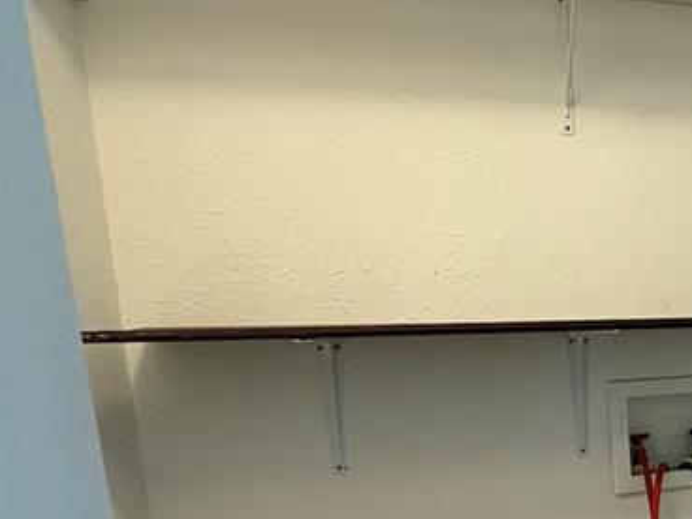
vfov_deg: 35.3
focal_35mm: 39
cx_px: 750
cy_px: 434
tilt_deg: -8.7
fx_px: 780
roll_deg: +1.3
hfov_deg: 39.6
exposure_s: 1/60
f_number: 2.2
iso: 500
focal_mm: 2.22
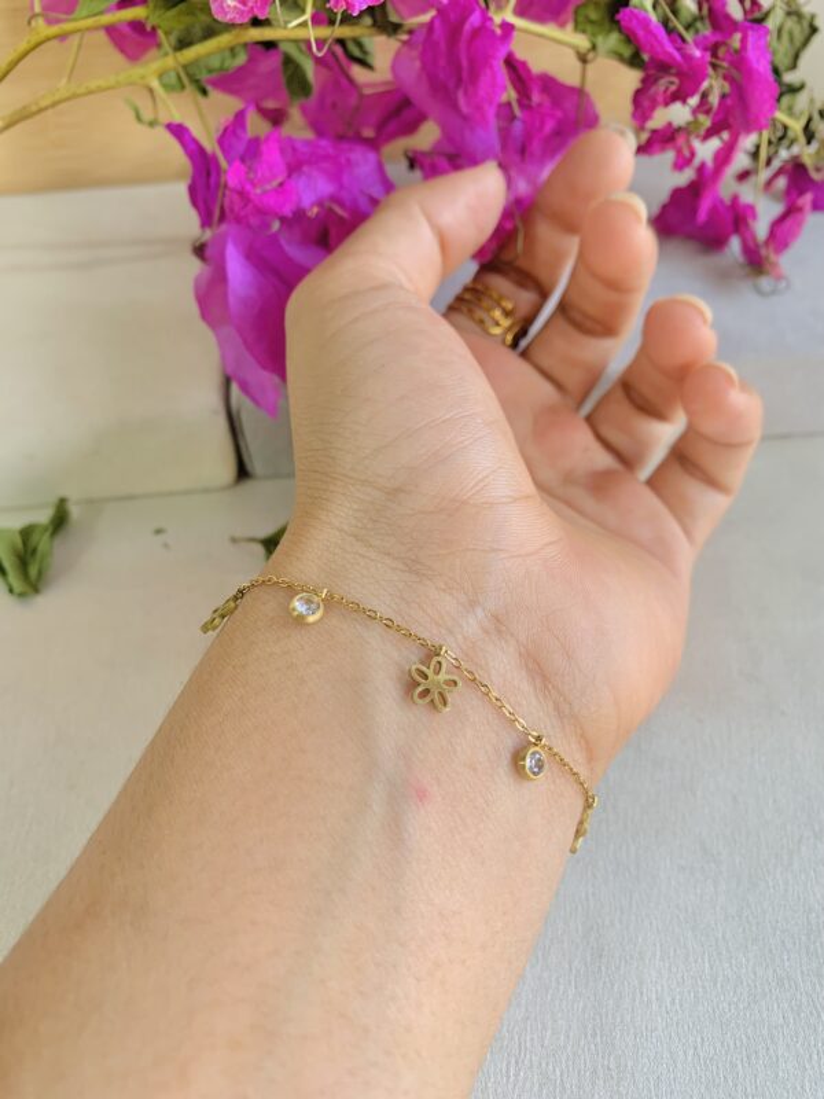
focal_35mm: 26
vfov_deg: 67.3
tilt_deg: -49.9
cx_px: 412
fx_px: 825
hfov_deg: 53.1
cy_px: 550
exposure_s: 1/50
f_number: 1.8
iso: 50
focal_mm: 4.25
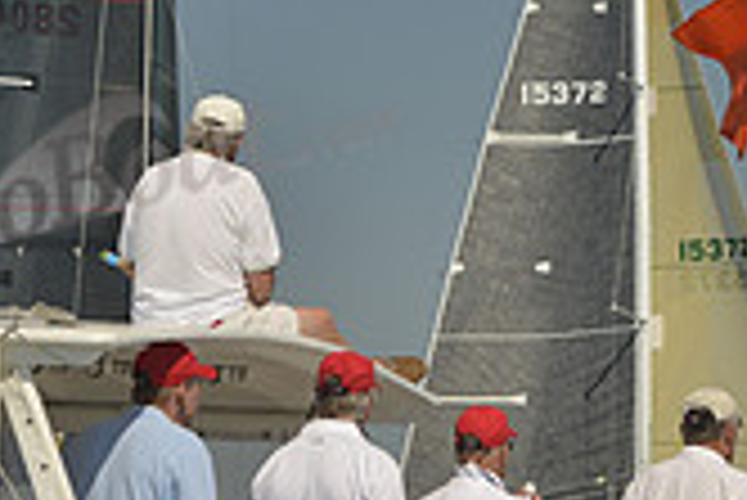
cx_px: 634
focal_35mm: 244
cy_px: 358
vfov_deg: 5.6
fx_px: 5067
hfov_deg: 8.4
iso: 200
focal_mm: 70
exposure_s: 1/1250
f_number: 5.6
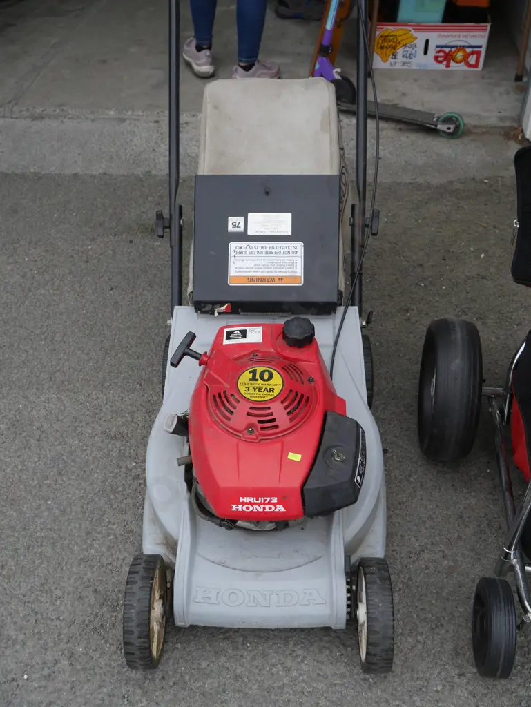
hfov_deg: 41.8
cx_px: 266
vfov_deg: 53.9
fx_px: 695
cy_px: 354
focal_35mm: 34
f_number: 5
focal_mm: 17
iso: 200
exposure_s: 1/250
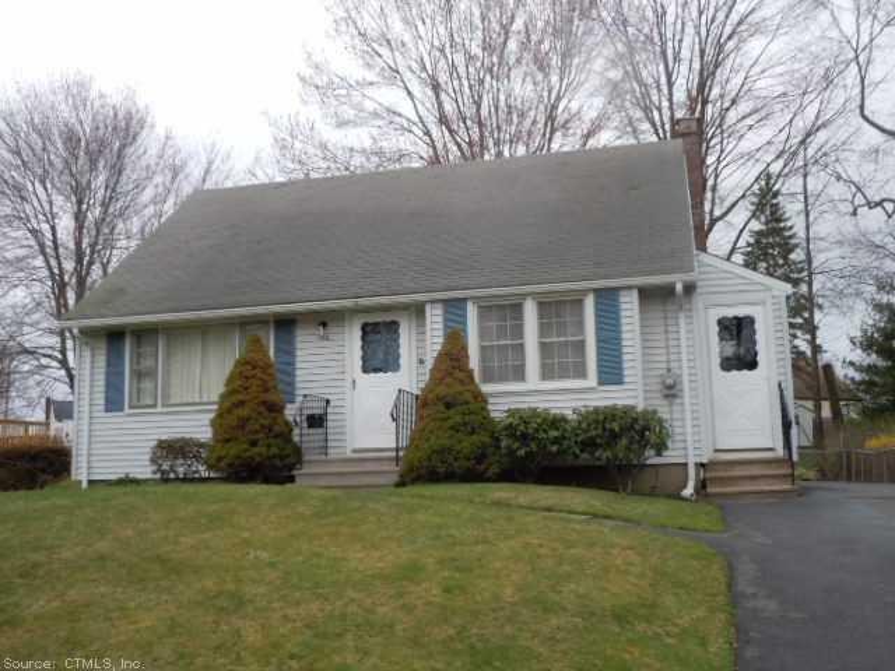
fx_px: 1008
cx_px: 448
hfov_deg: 47.9
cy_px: 336
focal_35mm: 39
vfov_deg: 36.8
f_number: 4.3
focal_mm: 6.9
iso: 100
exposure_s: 1/200
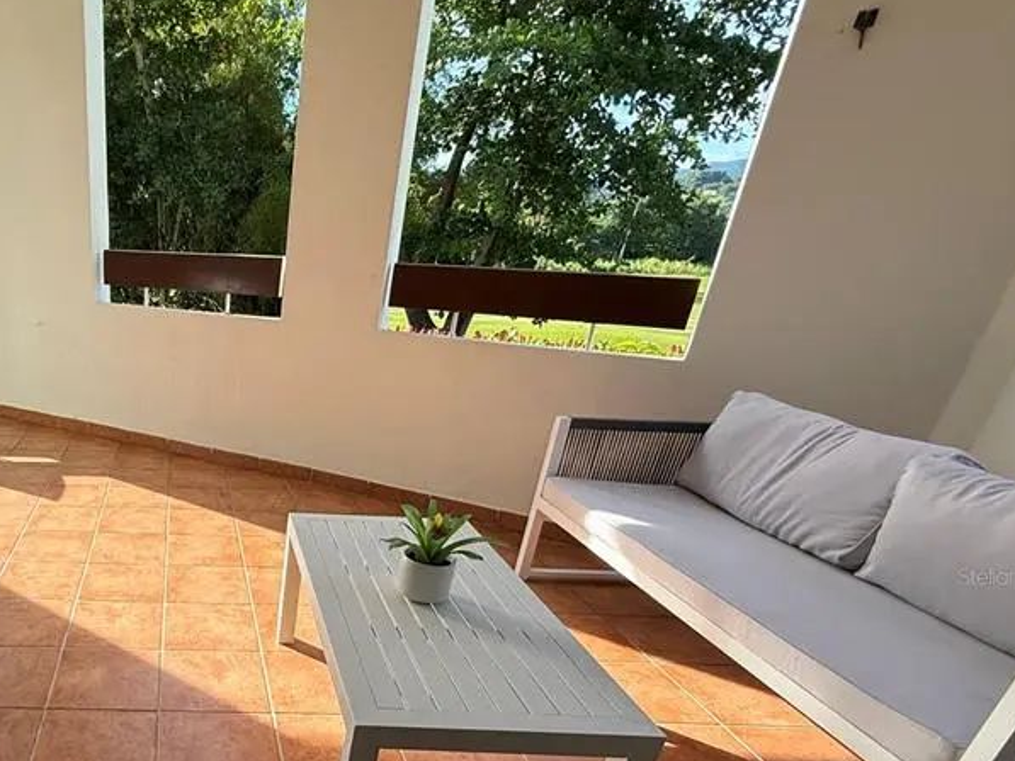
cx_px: 190
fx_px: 704
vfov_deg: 54.1
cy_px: 576
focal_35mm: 24
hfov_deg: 64.7
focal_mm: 2.22
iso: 50
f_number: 2.2
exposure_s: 1/514
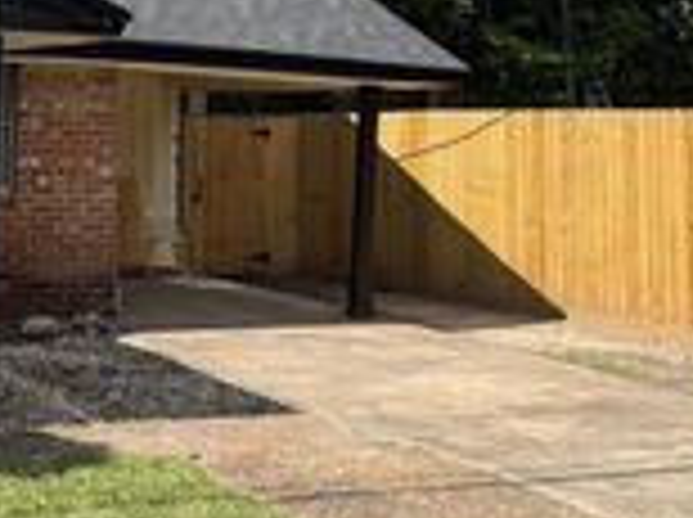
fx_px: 1559
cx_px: 144
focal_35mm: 78
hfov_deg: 24.7
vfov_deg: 18.4
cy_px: 16
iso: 80
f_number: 1.78
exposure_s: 1/4167
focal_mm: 6.76
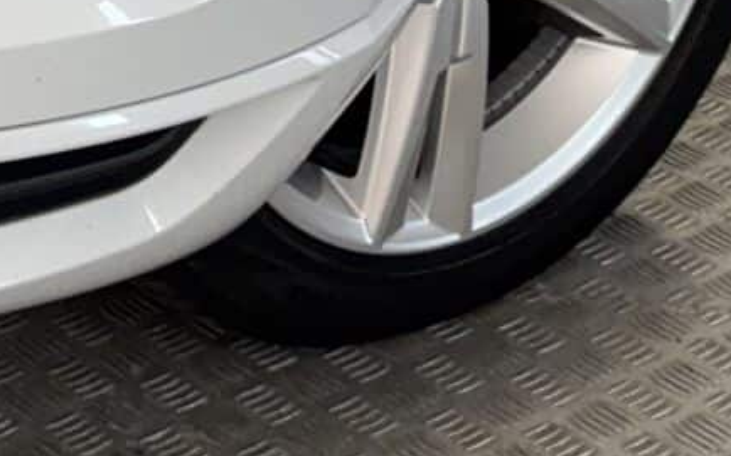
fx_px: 2390
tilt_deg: -14.5
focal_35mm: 120
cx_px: -494
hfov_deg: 15.5
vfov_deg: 9.8
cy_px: -562
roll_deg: +0.8
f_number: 1.78
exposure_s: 1/100
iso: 160
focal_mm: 6.76
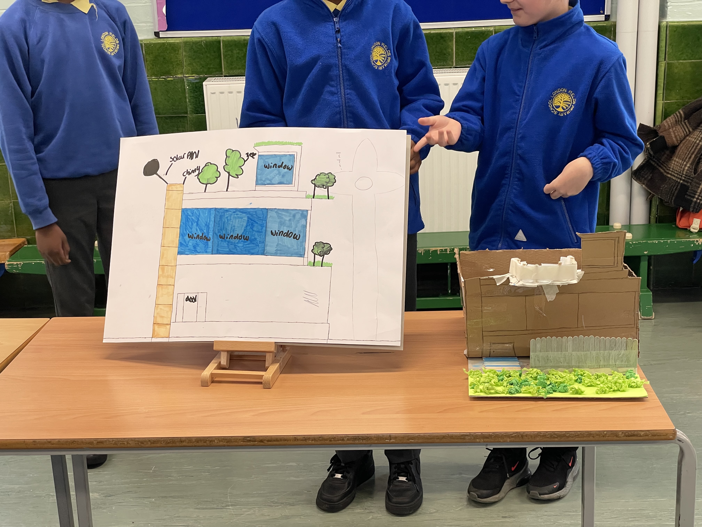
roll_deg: +2.3
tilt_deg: -16.6
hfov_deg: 36.8
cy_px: 264
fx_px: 1055
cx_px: 351
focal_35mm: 52
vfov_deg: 28.0
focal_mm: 6
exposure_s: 1/100
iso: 160
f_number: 2
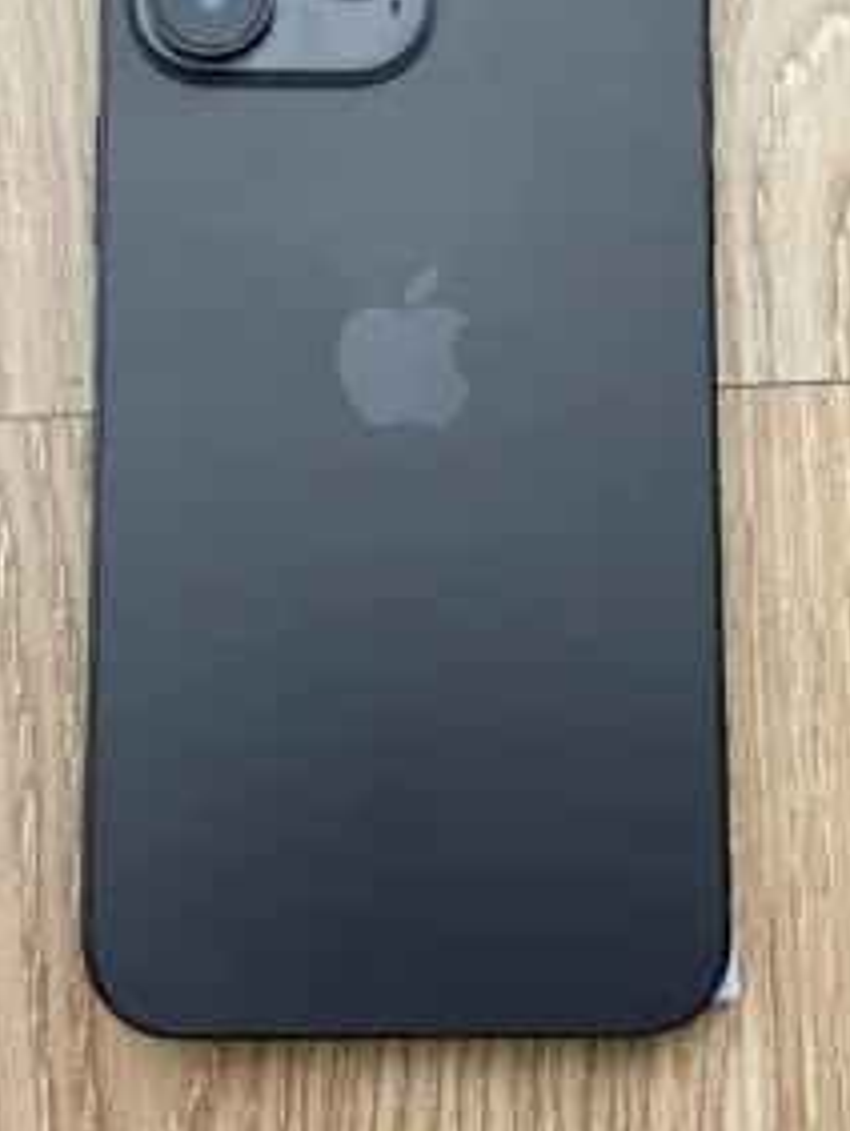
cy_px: 405
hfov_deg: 21.6
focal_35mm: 68
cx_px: 397
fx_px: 2223
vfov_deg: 28.4
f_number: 1.78
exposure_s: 1/60
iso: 200
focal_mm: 6.86
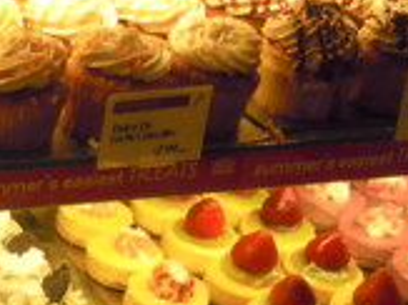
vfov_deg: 14.0
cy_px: 348
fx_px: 1213
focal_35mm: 103
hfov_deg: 16.4
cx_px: -295
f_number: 2.7
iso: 400
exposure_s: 1/250
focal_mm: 5
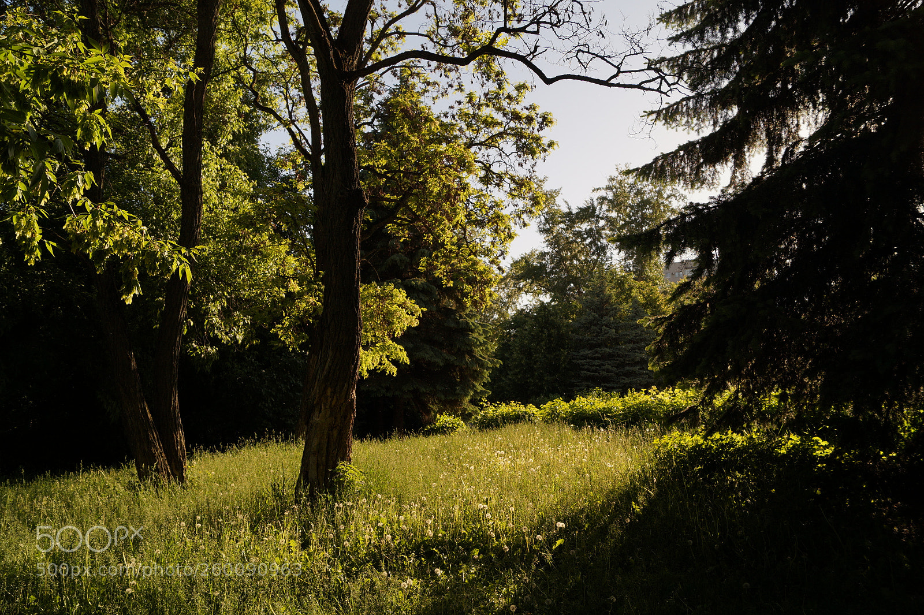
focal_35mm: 27
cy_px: 308
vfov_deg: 47.9
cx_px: 462
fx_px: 693
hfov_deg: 67.4
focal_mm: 18
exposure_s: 1/640
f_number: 5.6
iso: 100
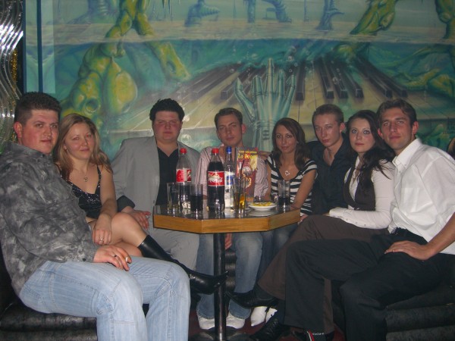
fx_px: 499
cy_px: 170
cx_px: 228
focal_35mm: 38
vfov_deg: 37.7
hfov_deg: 49.0
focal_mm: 7.9
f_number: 2.8
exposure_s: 1/60
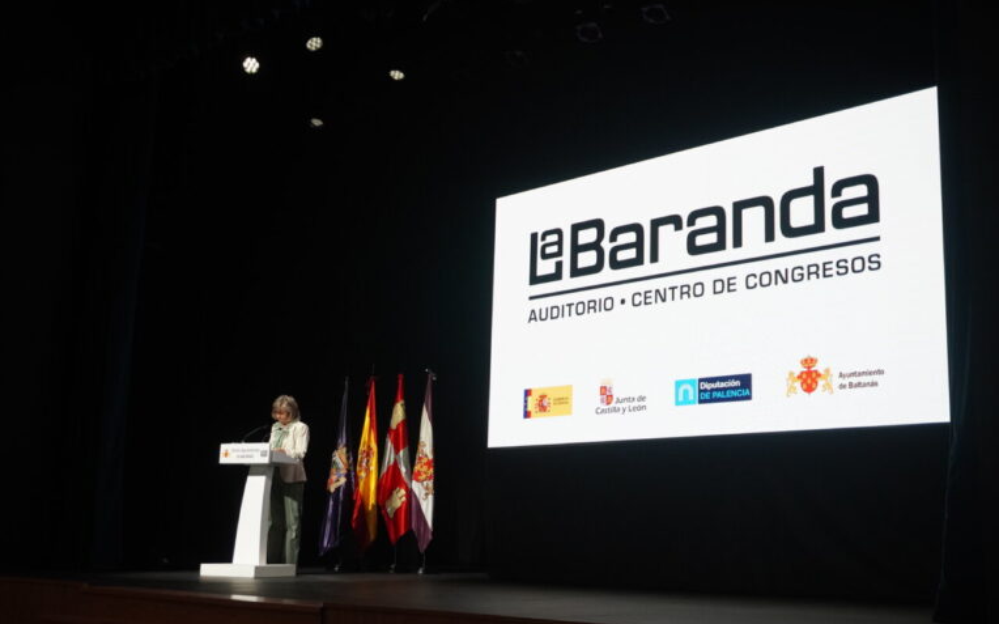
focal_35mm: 42
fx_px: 1130
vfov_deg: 30.9
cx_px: 501
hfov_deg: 47.7
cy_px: 332
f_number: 4.5
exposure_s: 1/160
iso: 1250
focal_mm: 27
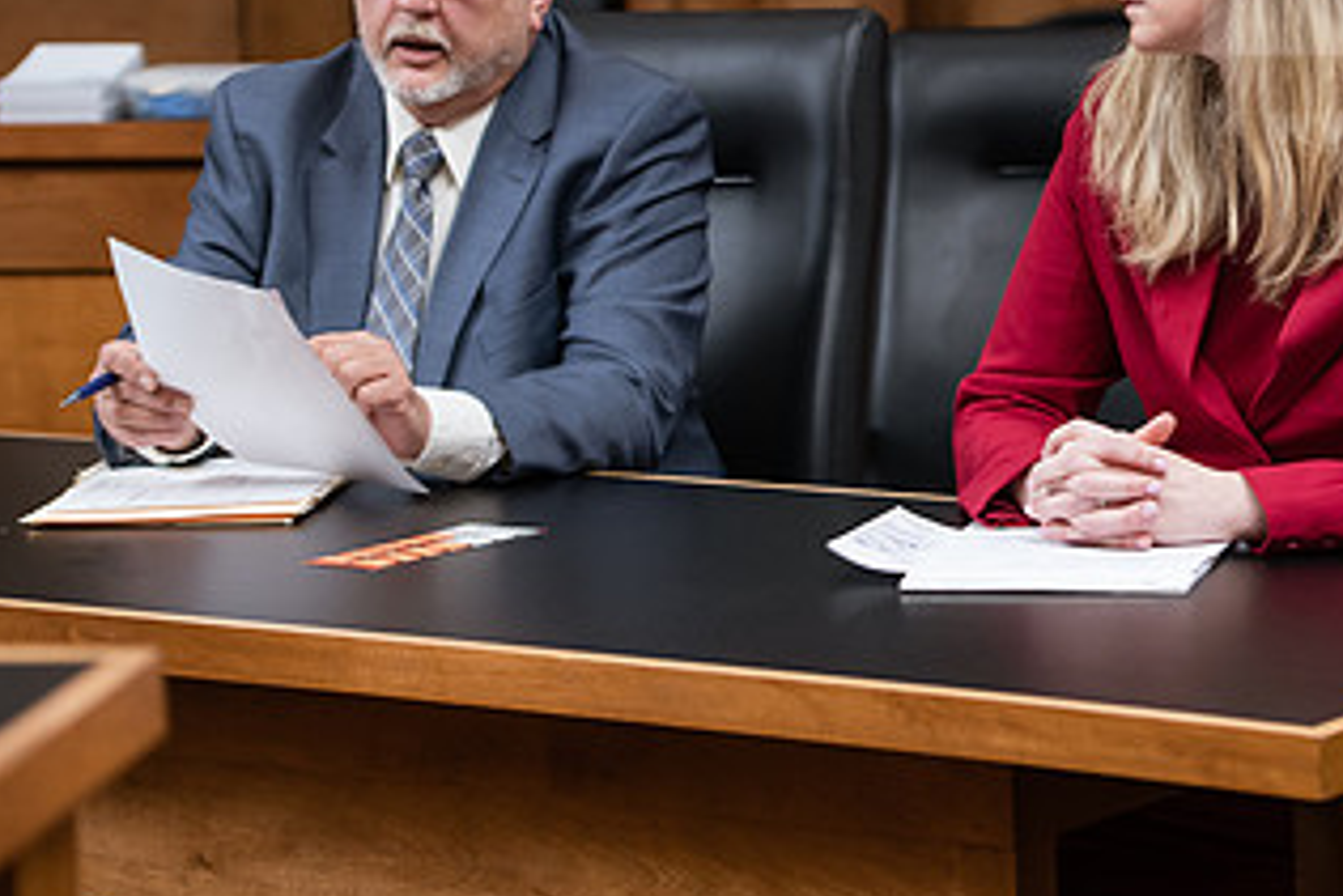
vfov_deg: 8.7
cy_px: 214
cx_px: 1075
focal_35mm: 158
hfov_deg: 12.9
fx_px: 5897
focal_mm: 86
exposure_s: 1/200
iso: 800
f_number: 3.5
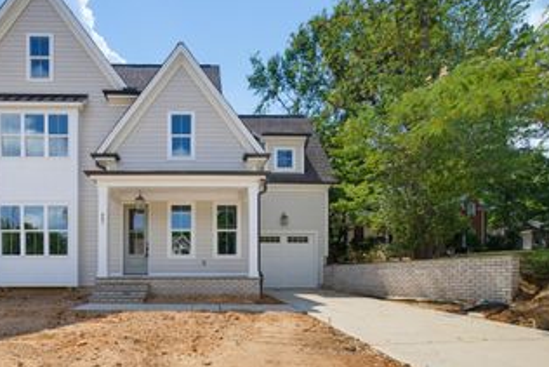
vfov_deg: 62.4
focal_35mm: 19
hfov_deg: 84.9
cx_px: 200
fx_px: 290
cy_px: 256
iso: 80
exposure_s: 1/80
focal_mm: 12
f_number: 7.1
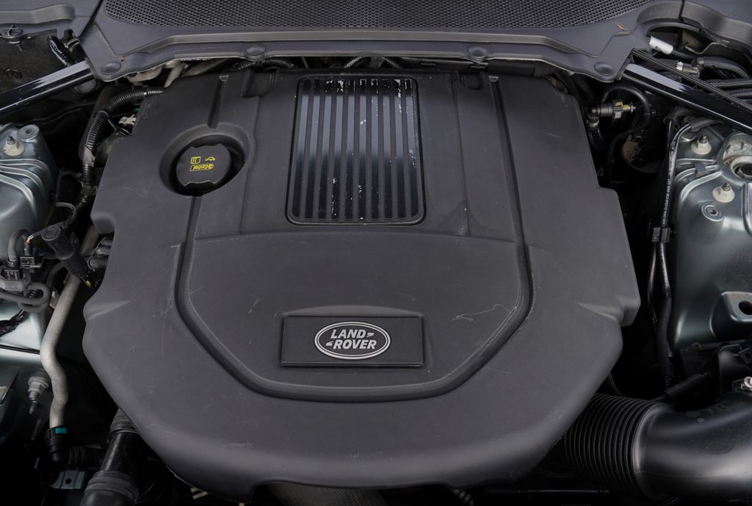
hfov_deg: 73.6
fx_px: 503
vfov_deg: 53.4
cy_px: 253
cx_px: 376
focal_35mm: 24
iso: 100
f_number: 5
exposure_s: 1/100
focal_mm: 24
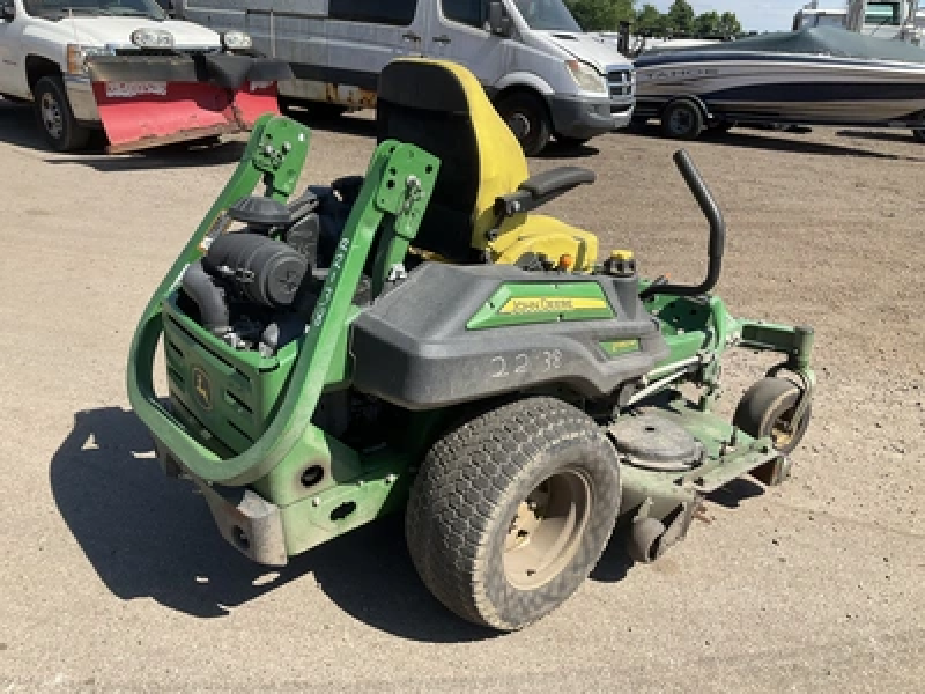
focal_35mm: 29
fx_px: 775
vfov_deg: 48.2
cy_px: 347
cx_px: 462
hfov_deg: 61.7
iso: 25
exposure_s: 1/1377
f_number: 1.8
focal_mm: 3
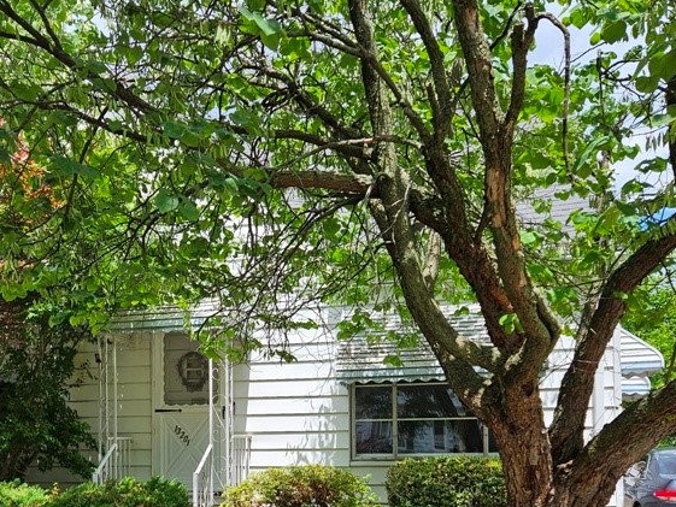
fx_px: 820
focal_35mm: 42
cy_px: 413
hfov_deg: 43.8
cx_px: 200
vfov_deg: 33.3
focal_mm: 5.4
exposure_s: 1/1076
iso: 25
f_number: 1.8
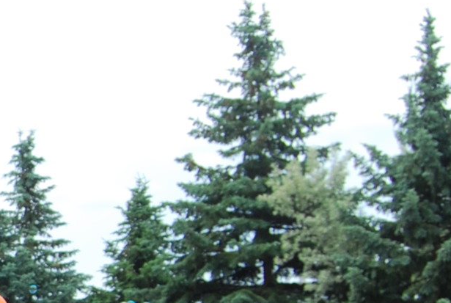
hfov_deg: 11.4
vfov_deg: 8.4
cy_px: 376
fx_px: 2038
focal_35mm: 162
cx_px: -442
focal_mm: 23
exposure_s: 1/250
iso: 160
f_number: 5.6
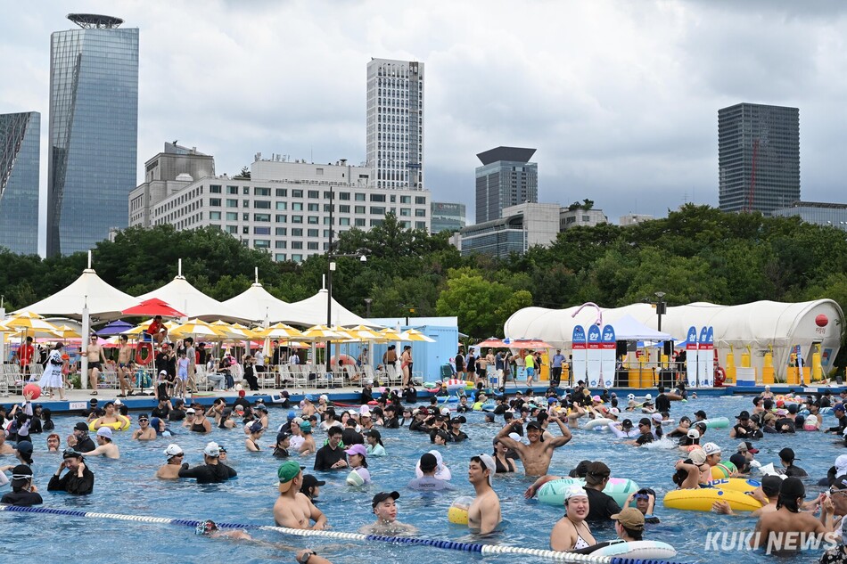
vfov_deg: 26.0
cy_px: 282
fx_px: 1223
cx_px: 424
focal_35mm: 52
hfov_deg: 38.2
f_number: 8
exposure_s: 1/1600
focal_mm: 52
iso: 560
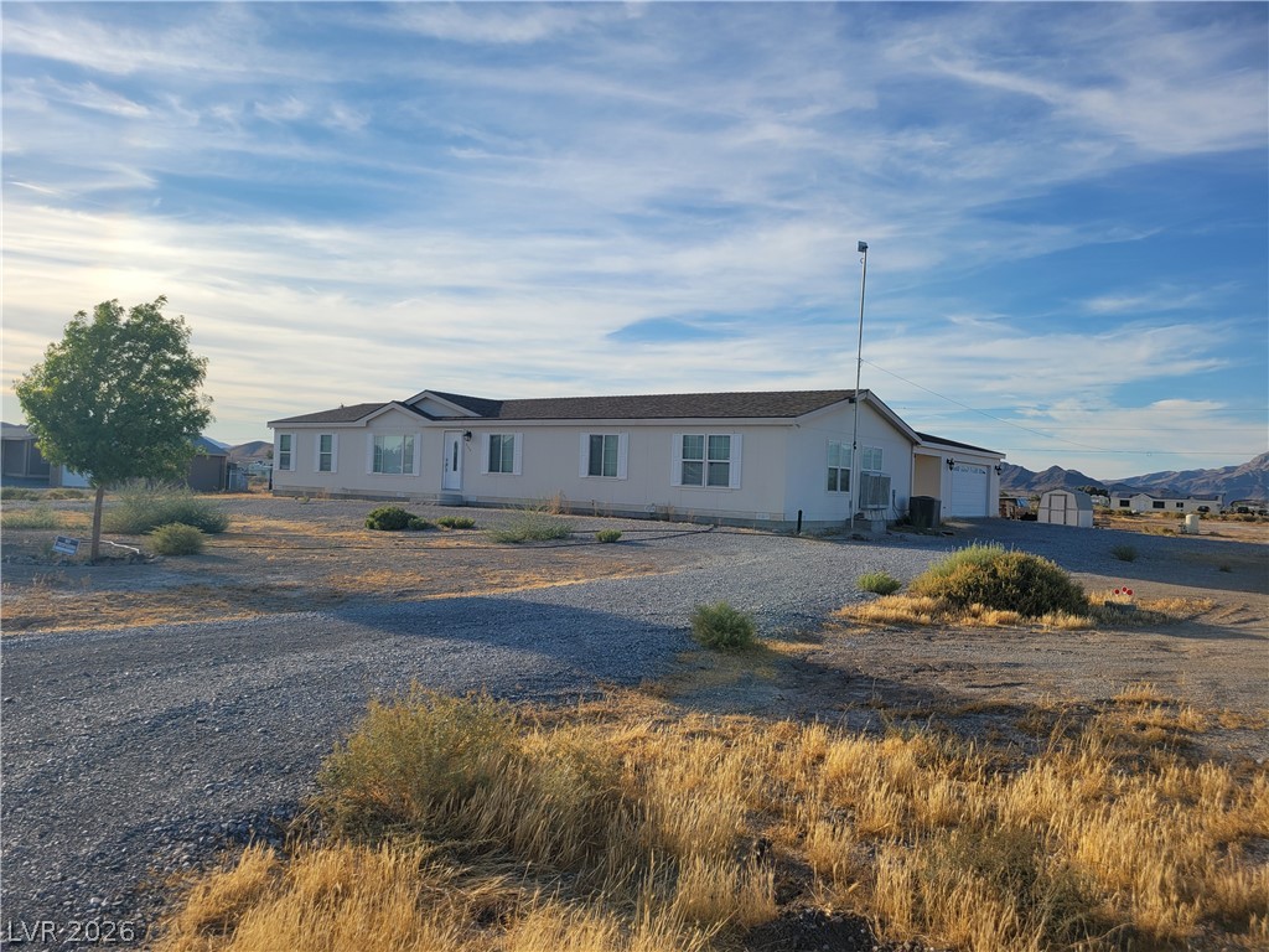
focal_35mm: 26
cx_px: 634
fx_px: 953
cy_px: 476
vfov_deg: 53.1
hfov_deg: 67.3
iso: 40
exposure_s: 1/2476
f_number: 1.8
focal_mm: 5.4
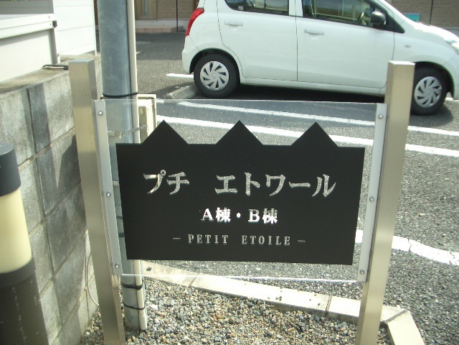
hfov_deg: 52.6
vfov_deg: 40.7
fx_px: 464
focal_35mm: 35
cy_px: 172
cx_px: 230
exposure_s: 1/400
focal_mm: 5.8
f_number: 2.6
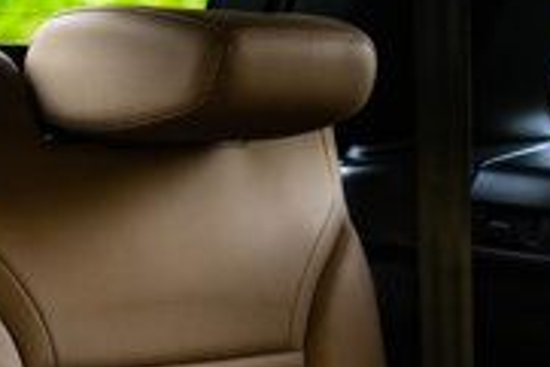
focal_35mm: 85
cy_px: 557
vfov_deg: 14.9
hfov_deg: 21.8
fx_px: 1300
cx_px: -137
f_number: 2.8
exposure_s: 1/200
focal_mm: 24
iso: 2000
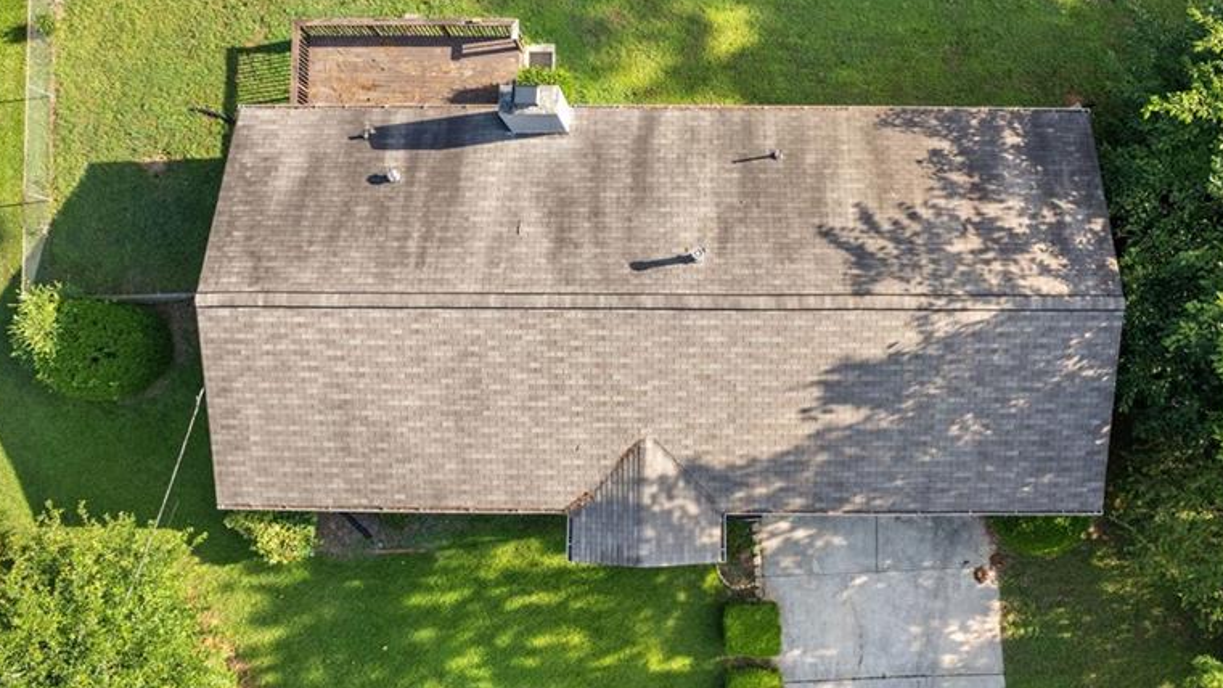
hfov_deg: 62.4
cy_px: 260
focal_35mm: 31
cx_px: 697
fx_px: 1005
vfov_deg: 37.6
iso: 110
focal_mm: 8.38
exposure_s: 1/25
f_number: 2.8
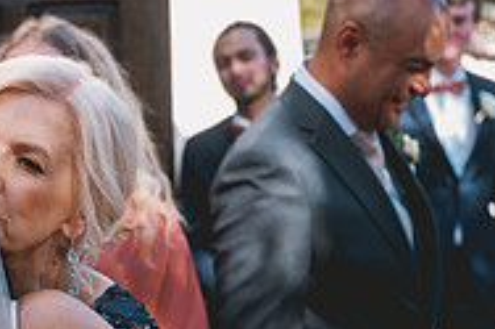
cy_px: 337
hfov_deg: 18.4
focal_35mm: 108
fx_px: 1484
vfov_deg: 12.5
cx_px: -5
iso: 320
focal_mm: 35
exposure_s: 1/1000
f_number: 2.8
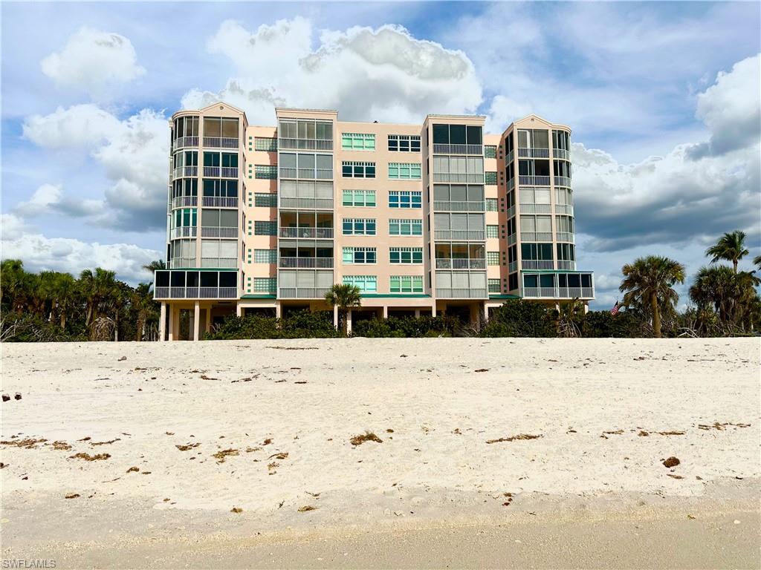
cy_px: 285
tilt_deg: +5.8
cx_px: 380
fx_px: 528
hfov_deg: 71.6
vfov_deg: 56.8
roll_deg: +0.0
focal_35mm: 24
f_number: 1.78
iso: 80
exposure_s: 1/15625
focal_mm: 6.86
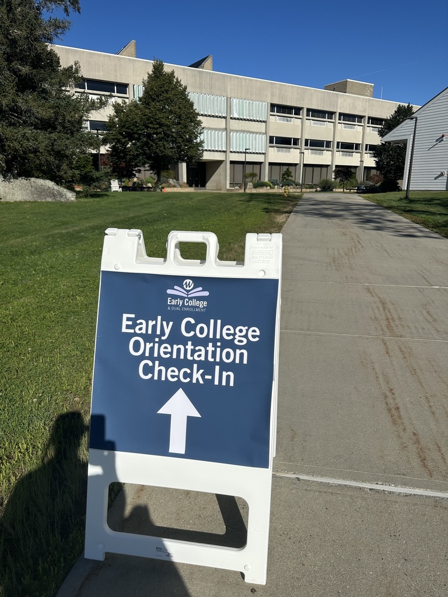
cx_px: 224
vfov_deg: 71.6
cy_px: 298
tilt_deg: -14.3
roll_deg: -0.9
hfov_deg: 56.8
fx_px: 414
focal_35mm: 24
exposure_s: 1/8929
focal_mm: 6.86
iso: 80
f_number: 1.78
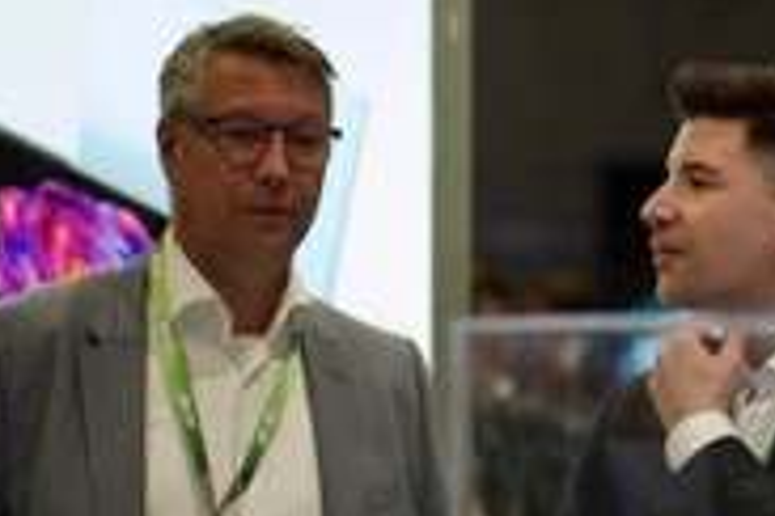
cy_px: 285
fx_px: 4090
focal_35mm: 190
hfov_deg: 10.8
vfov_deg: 7.2
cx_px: 644
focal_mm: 50
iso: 160
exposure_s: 1/360
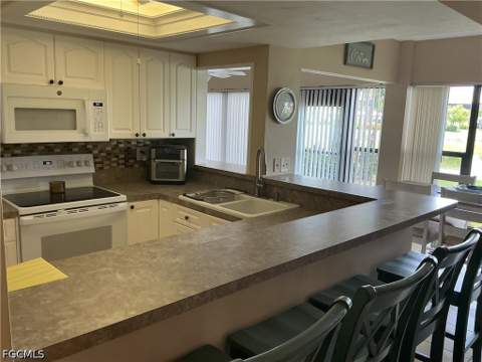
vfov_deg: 48.2
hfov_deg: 61.7
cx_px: 241
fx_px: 404
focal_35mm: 29
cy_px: 181
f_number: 1.8
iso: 50
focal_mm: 3
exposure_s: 1/60
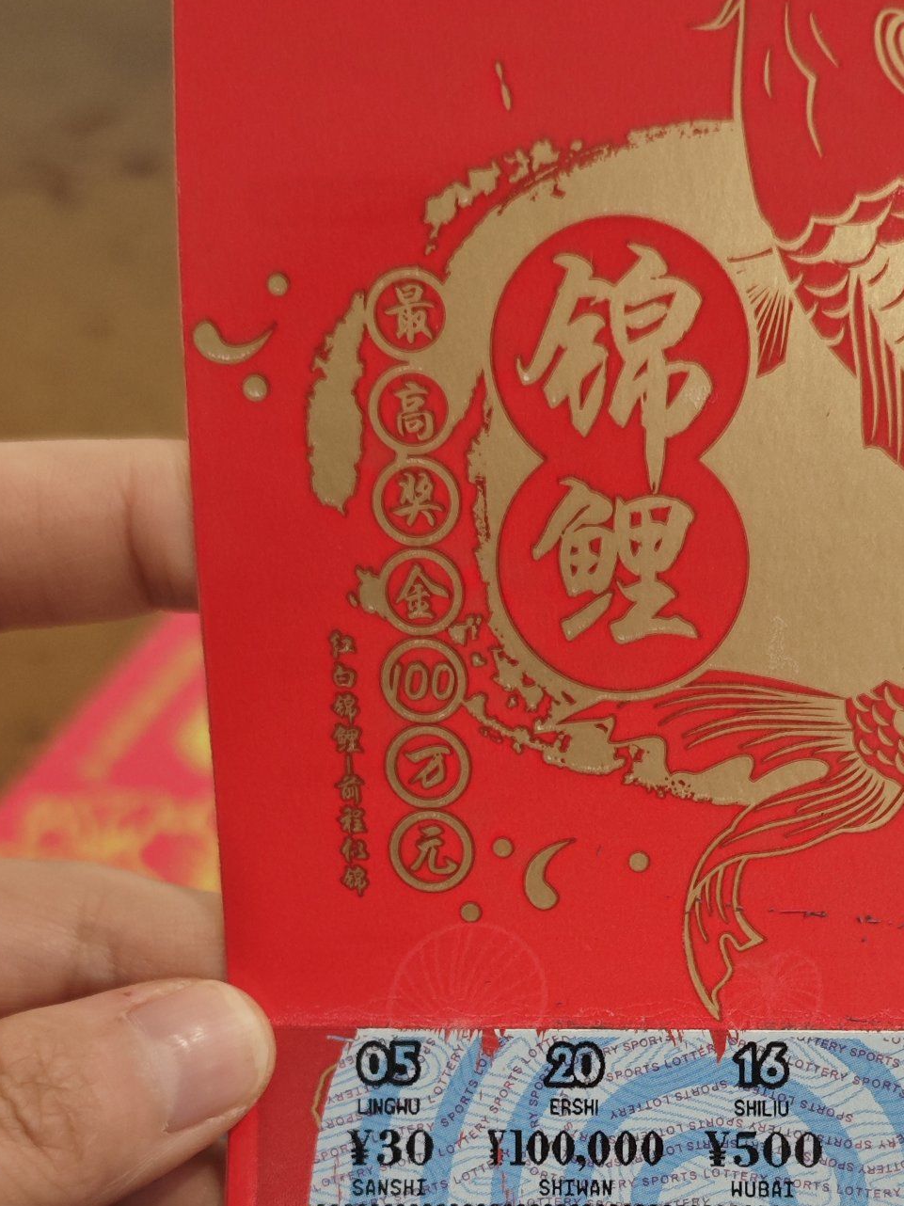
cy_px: 991
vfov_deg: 37.3
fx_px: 1707
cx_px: 589
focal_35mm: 49
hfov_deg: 29.5
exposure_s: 1/500
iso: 1250
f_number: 1.6
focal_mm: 6.55
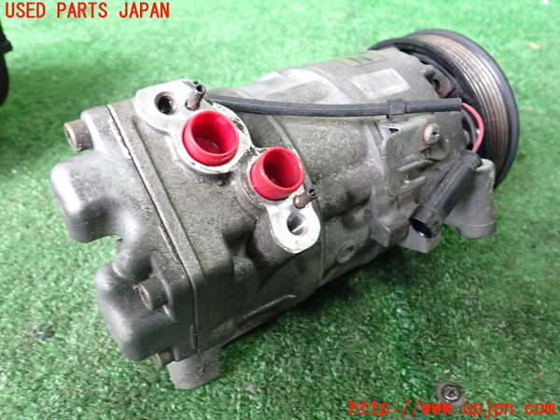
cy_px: 210
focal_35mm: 30
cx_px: 280
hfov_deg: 60.0
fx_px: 485
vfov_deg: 46.8
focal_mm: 5.4
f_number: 2.3
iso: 640
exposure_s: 1/30
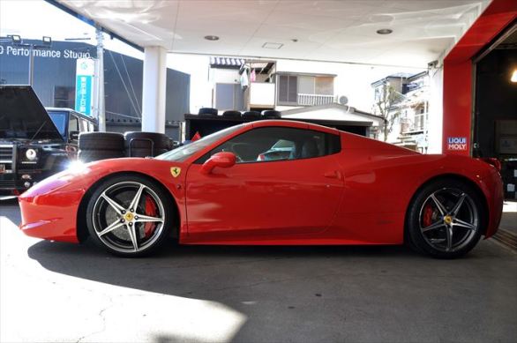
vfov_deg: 41.6
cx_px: 258
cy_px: 172
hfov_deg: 59.6
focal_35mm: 32
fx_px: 452
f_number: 8
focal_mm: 21
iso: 200
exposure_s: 1/60
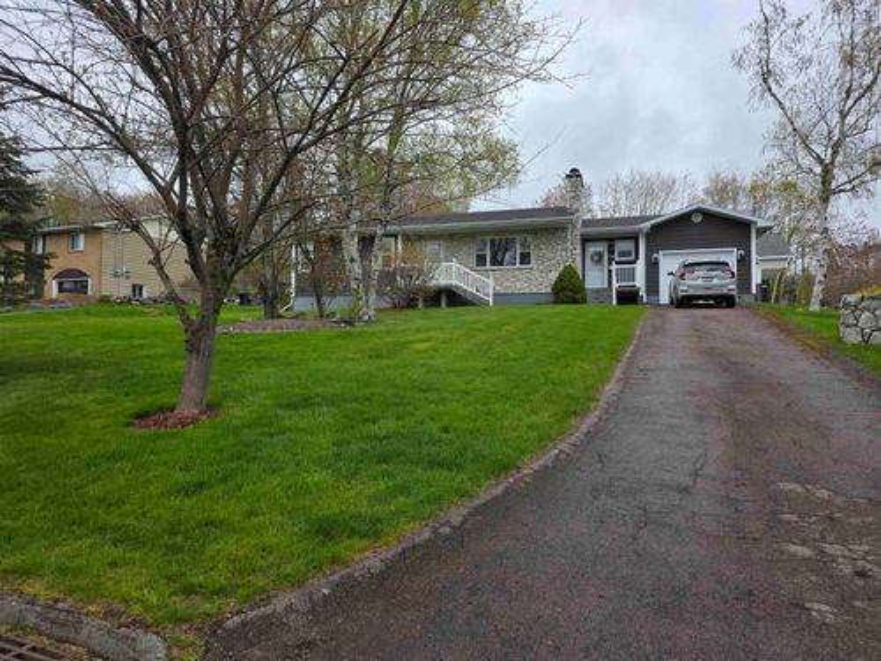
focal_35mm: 23
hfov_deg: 73.9
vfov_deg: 58.9
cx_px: 440
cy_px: 330
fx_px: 585
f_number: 1.7
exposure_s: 1/1441
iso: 80
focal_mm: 6.3
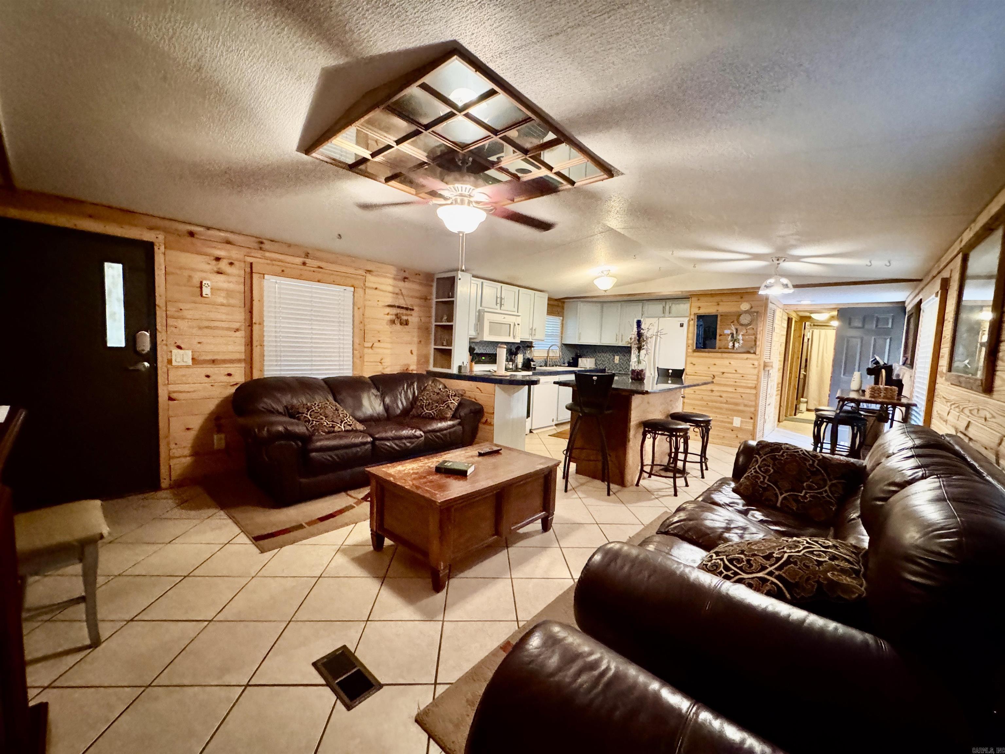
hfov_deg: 102.1
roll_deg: -2.7
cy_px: 377
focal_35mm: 14
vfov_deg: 85.7
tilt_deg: -4.2
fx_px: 406
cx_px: 502
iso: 1000
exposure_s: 1/40
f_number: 2.2
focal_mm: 2.22
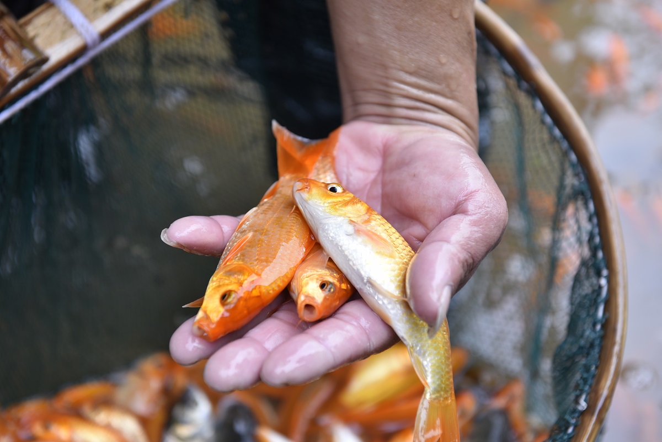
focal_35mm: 70
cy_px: 221
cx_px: 331
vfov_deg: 19.5
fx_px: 1288
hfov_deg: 28.8
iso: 200
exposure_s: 1/160
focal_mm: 70
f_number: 3.5
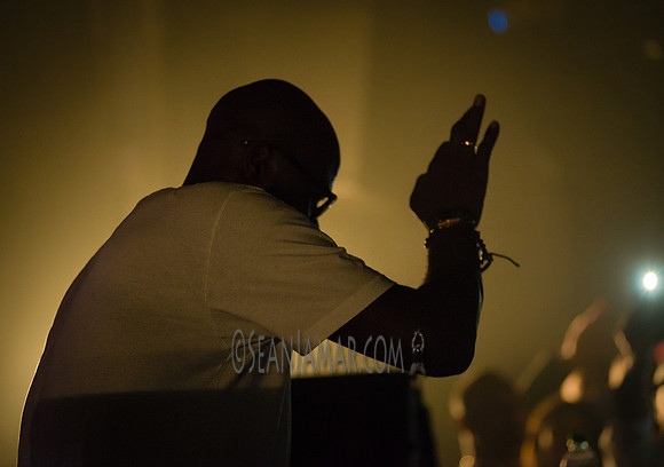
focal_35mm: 114
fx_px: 2133
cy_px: 223
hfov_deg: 17.7
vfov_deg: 12.5
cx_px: 298
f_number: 2.8
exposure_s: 1/640
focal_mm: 105
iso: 4000
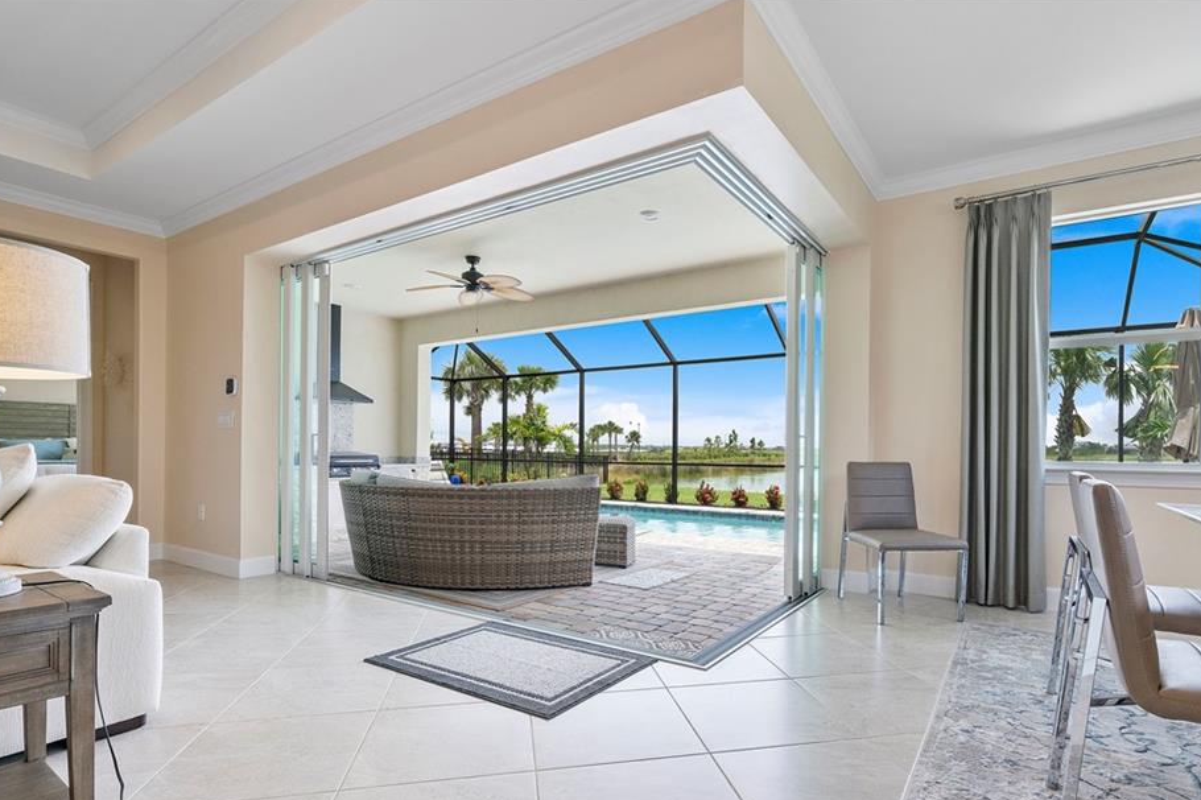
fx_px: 600
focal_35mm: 18
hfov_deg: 89.9
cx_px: 640
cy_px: 444
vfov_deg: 67.2
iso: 640
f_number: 8
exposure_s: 1/250
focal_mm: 16
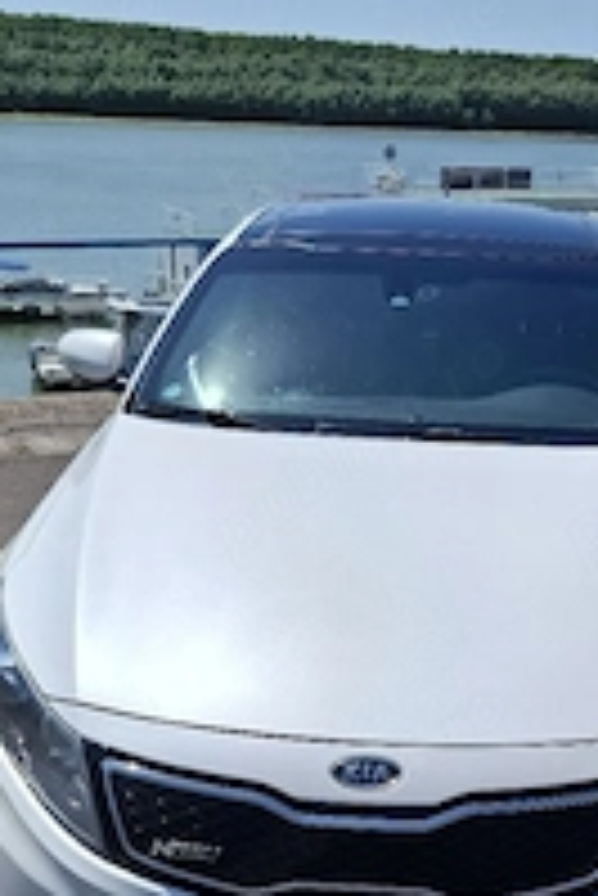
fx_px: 1194
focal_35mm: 48
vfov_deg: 41.0
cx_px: 450
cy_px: 500
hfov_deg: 27.7
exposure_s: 1/5000
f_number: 1.8
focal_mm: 5.54
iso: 50
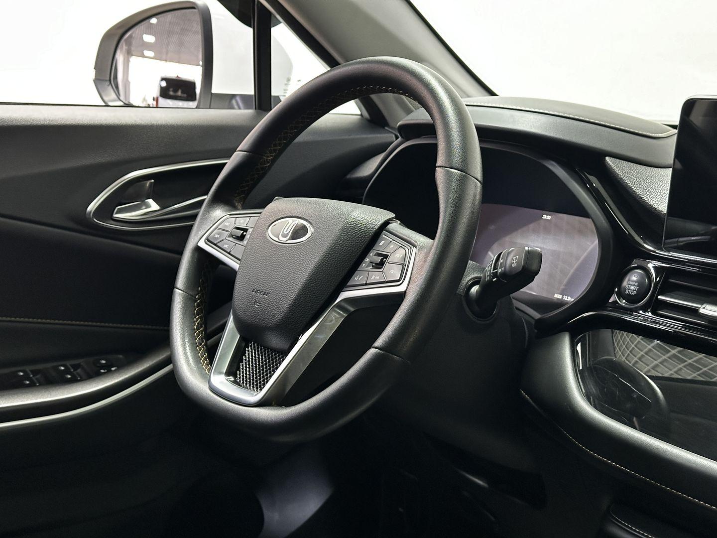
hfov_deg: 39.7
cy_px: 269
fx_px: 994
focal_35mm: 48
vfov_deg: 30.3
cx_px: 358
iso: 400
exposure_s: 1/33
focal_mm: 6.86
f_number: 1.78
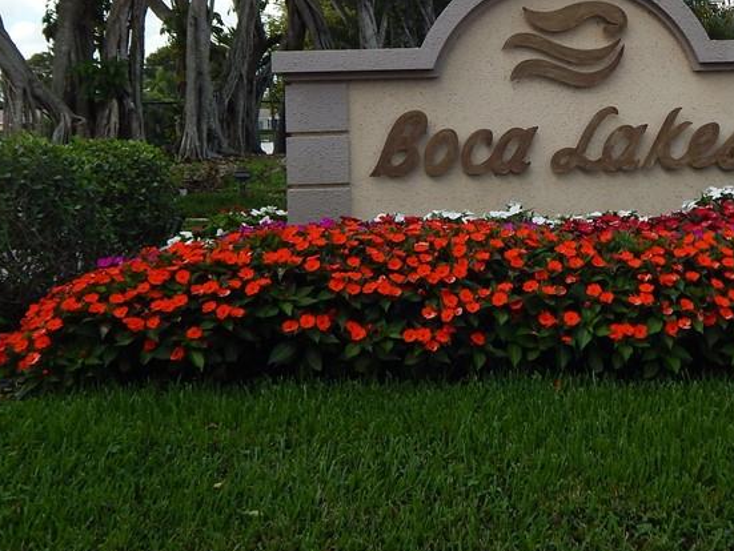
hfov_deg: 29.4
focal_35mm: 65
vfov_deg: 22.2
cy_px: 81
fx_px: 1379
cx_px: 533
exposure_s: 1/800
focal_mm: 6.1
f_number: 3.3
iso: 125
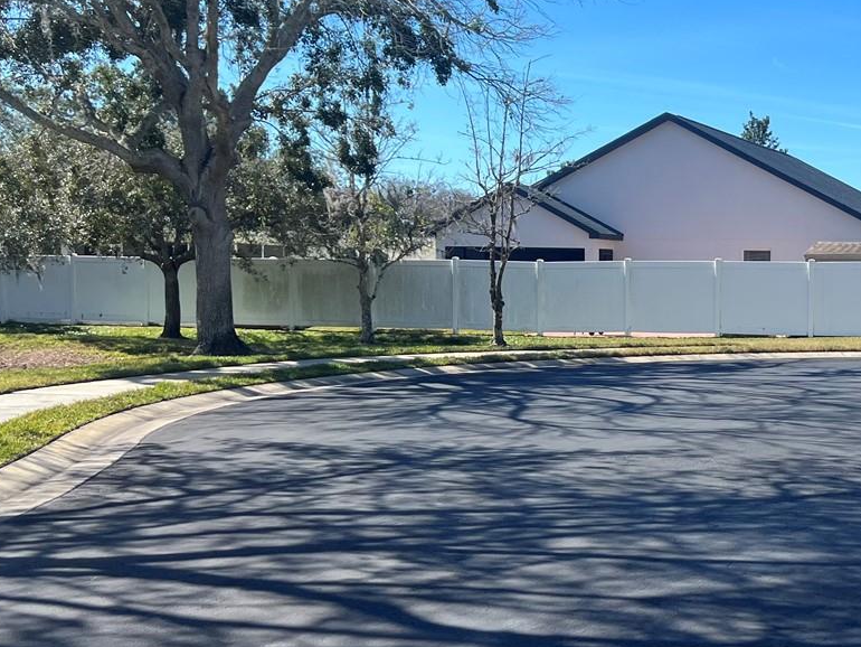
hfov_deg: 33.7
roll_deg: +2.1
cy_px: 337
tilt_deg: -1.0
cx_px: 770
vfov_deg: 27.0
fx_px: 1344
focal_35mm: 54
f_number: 1.5
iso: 50
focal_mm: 5.7
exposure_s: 1/2915
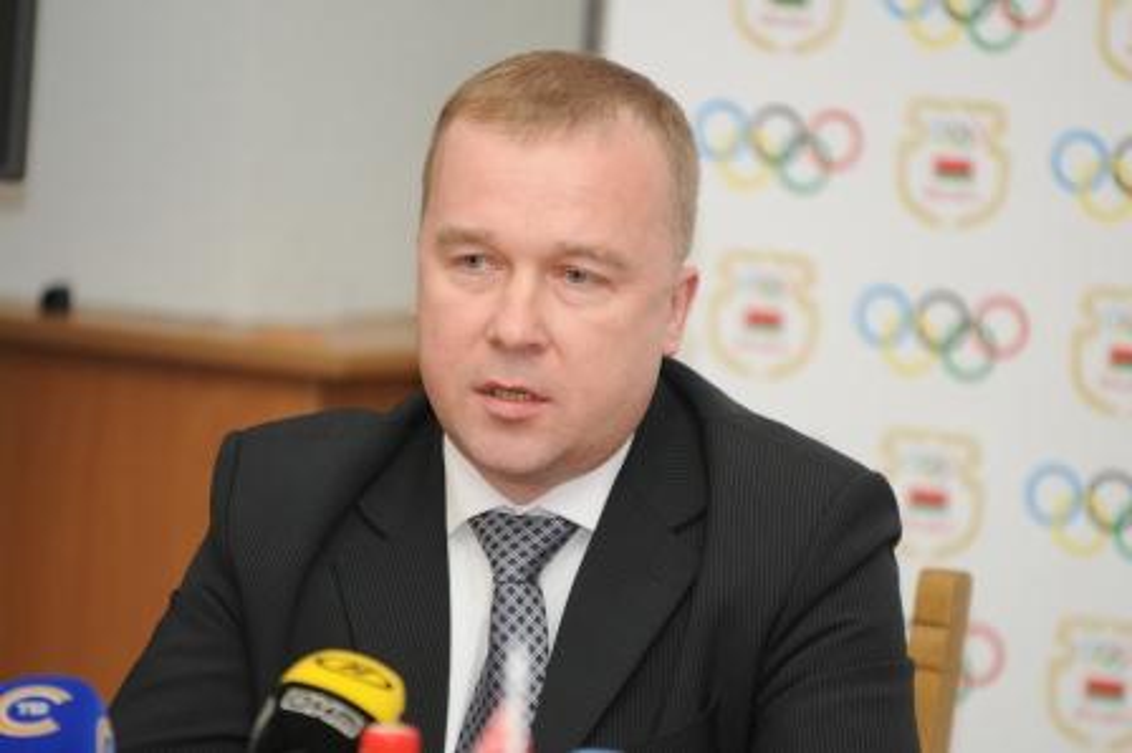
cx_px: 566
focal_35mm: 300
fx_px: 9426
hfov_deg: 6.9
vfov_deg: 4.6
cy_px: 376
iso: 640
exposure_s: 1/250
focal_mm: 200
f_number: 2.8
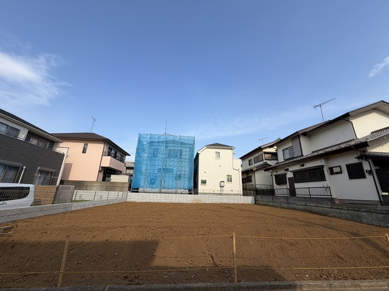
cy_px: 146
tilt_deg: +17.8
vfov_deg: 85.7
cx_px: 194
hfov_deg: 102.1
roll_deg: -0.8
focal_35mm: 14
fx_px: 157
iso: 25
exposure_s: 1/770
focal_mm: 2.22
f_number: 2.2
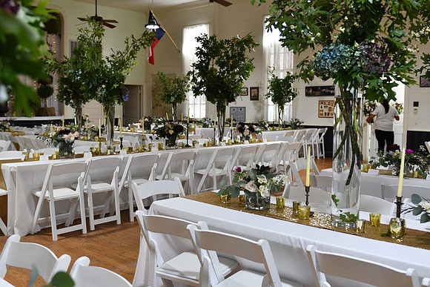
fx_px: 466
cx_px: 215
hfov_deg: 49.5
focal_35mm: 39
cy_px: 144
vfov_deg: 34.2
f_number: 2.8
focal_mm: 26
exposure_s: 1/400
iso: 1000
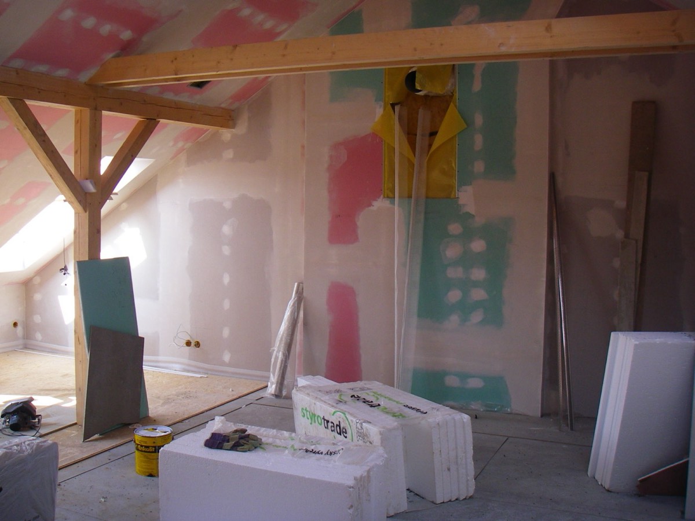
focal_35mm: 38
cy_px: 260
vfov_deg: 37.7
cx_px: 348
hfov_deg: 49.0
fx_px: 763
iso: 80
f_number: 3.3
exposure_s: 1/60
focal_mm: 6.3
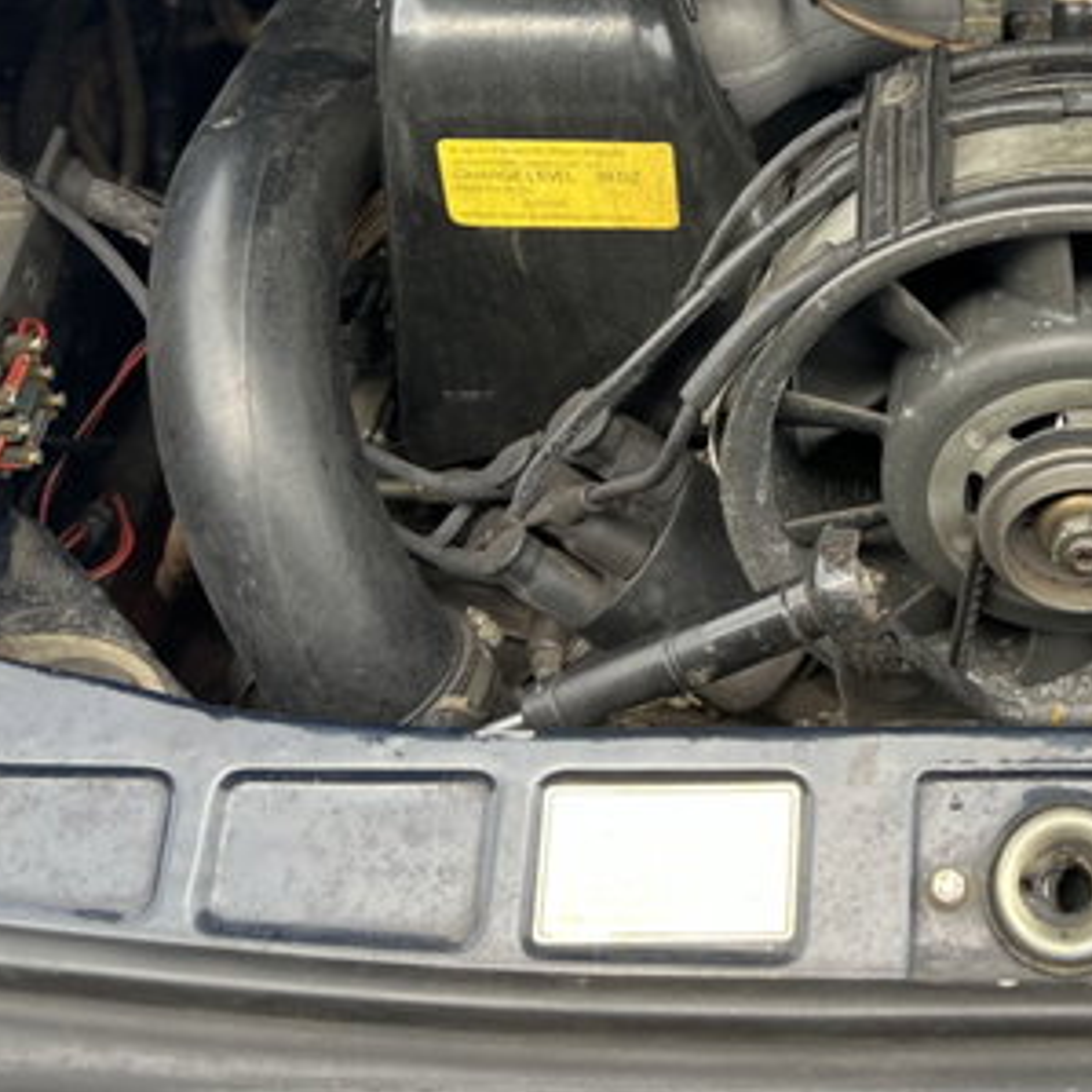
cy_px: 230
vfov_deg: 28.5
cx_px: 1052
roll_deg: -0.1
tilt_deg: -39.0
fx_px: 2106
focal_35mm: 59
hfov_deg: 27.6
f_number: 1.5
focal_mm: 5.7
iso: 50
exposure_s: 1/299
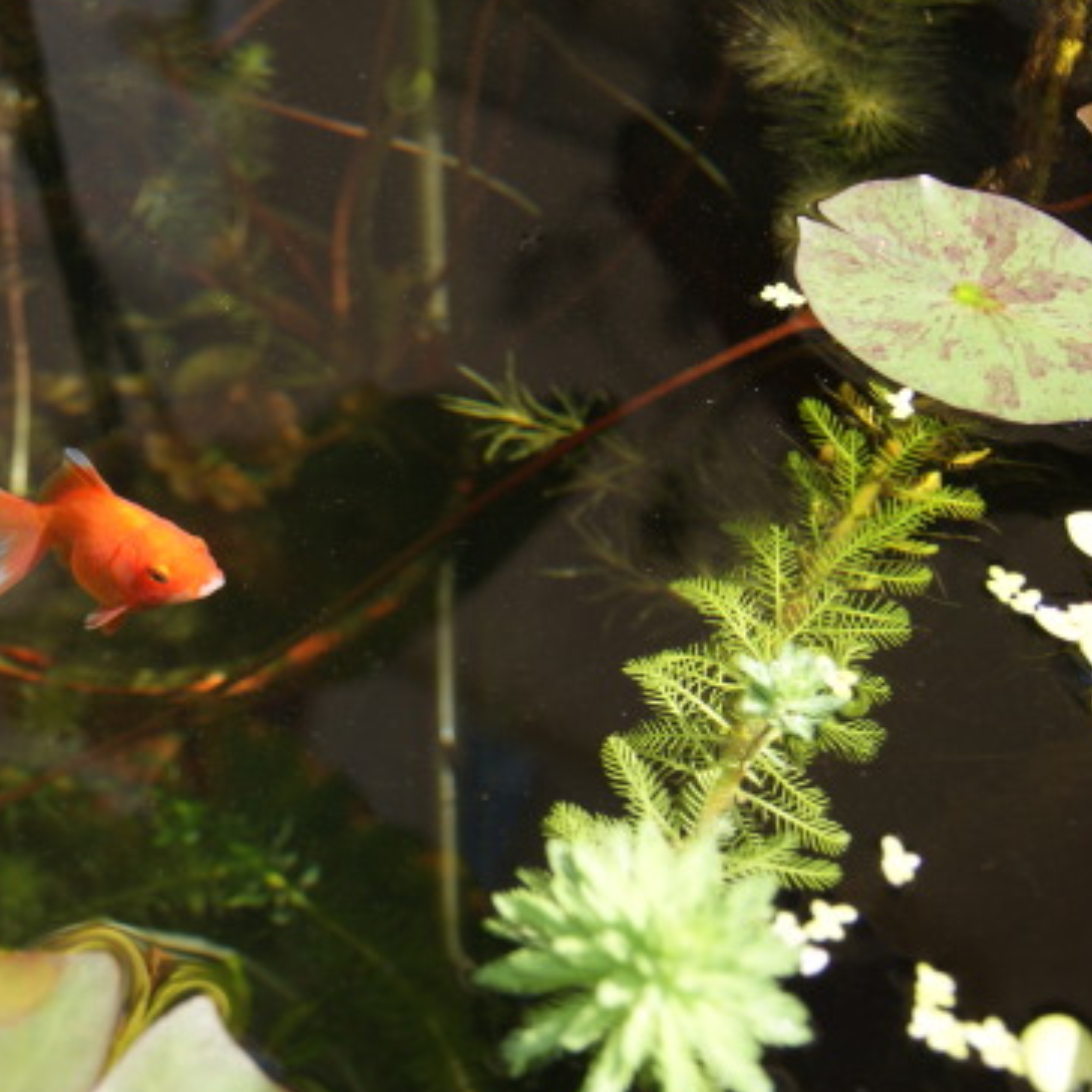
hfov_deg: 26.8
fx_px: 2248
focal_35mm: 63
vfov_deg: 27.3
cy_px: 554
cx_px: 209
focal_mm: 28
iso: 100
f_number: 4.5
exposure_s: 1/125
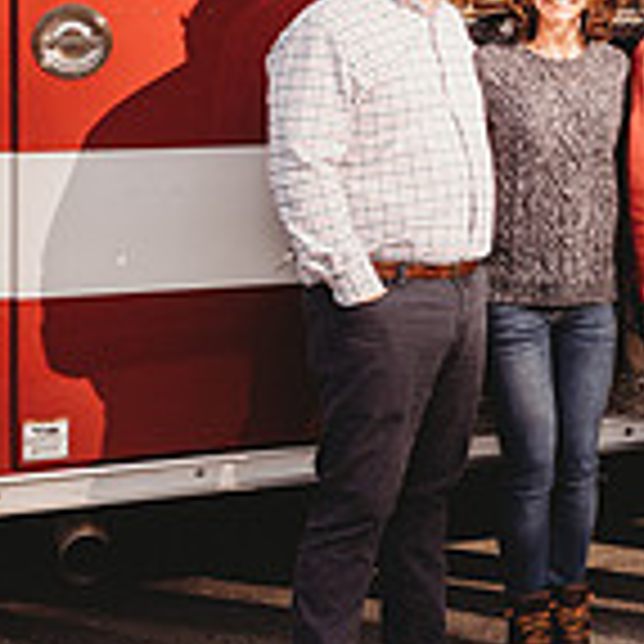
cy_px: 29
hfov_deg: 19.8
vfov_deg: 20.3
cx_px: 739
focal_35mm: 83
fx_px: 1747
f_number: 3.5
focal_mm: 24
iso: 100
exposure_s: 1/640
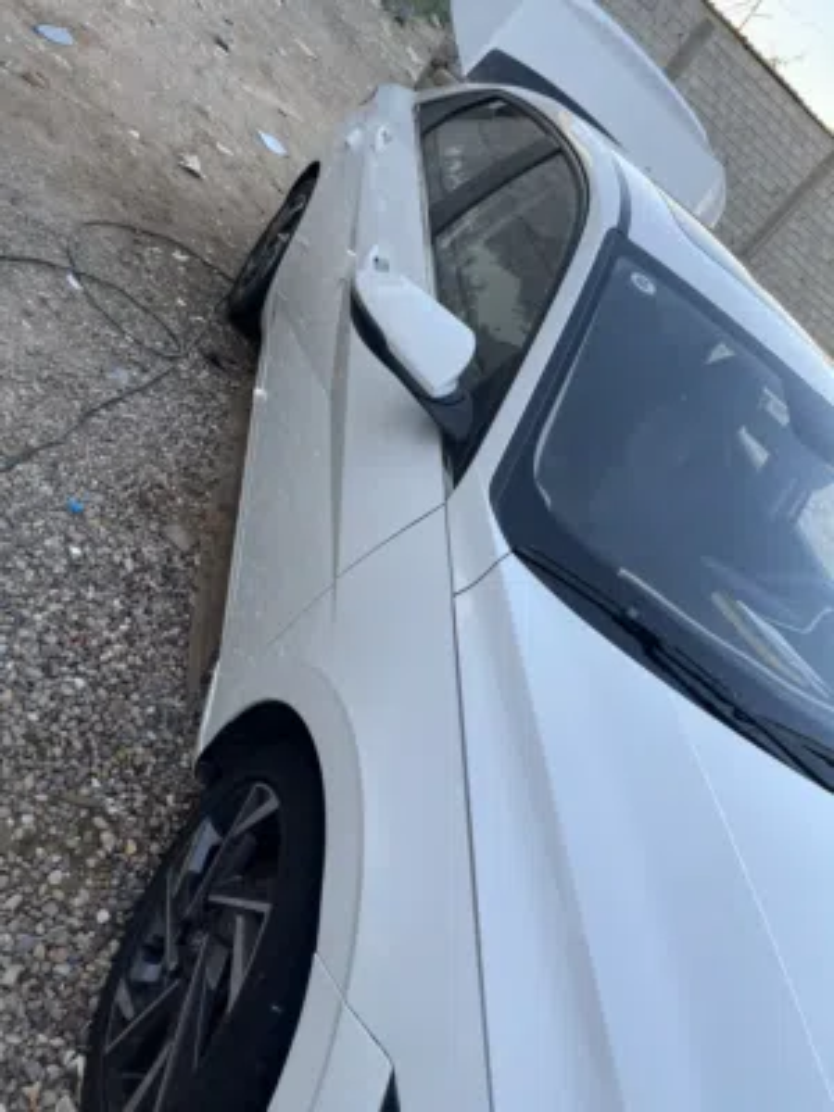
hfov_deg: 54.9
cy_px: 556
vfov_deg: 69.4
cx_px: 417
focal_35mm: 25
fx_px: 803
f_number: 1.6
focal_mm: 5.1
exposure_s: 1/656
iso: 32
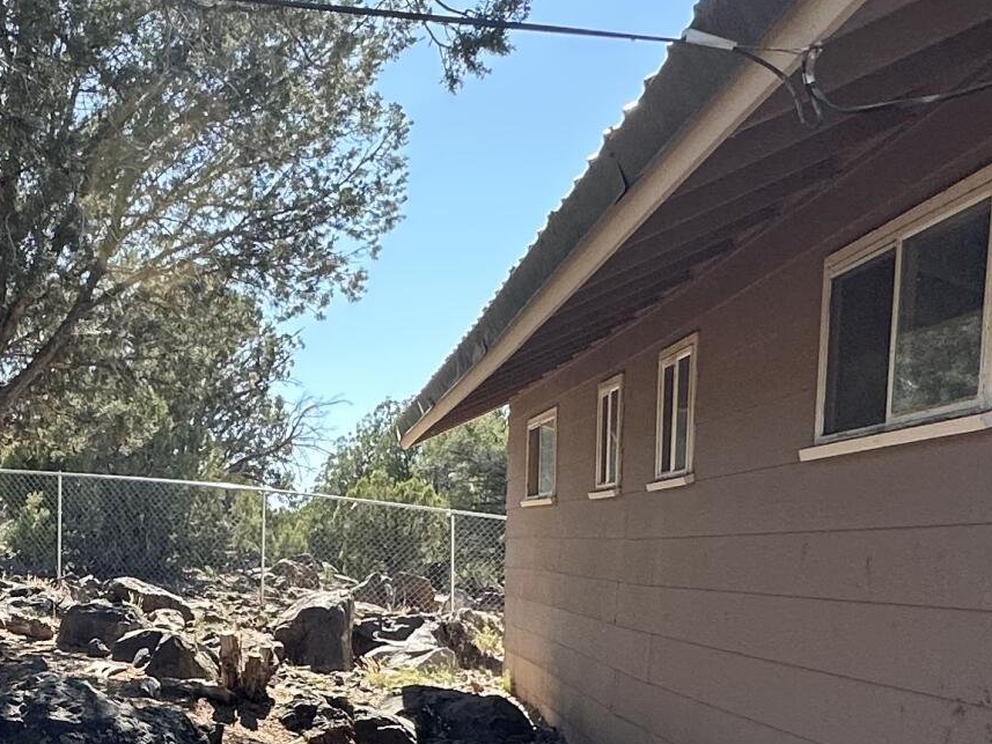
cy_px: 738
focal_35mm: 49
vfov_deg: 28.0
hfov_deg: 35.7
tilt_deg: -6.2
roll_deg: +1.1
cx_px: 37
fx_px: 1404
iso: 40
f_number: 2.2
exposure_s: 1/381
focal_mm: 2.22
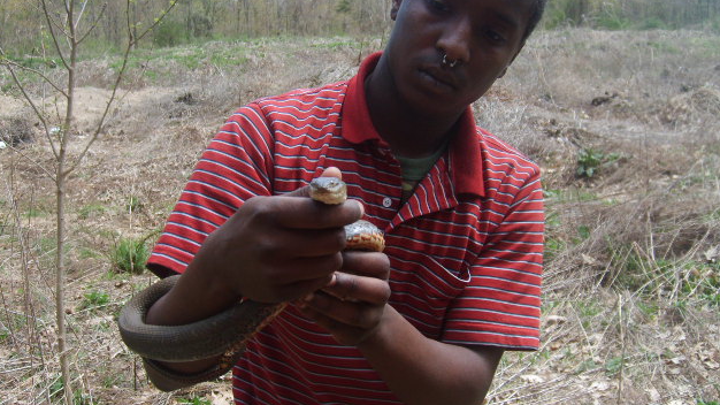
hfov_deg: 51.6
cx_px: 354
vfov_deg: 30.4
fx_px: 745
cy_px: 196
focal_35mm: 39
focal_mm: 5.8
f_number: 2.8
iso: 50
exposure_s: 1/500
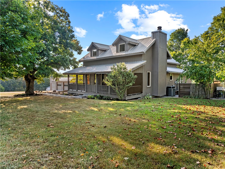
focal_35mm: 24
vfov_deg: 56.7
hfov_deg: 71.6
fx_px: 156
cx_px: 112
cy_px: 84
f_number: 2.8
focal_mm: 12.29
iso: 410
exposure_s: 1/1250
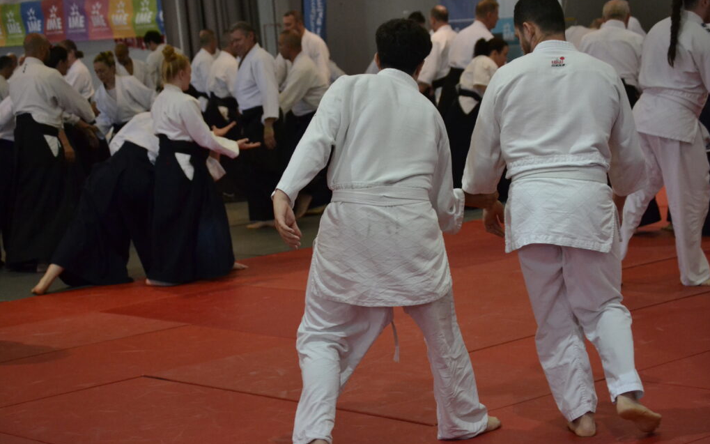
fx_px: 1635
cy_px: 216
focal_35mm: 85
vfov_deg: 15.5
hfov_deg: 24.5
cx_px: 356
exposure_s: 1/500
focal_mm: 55
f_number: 4
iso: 2800
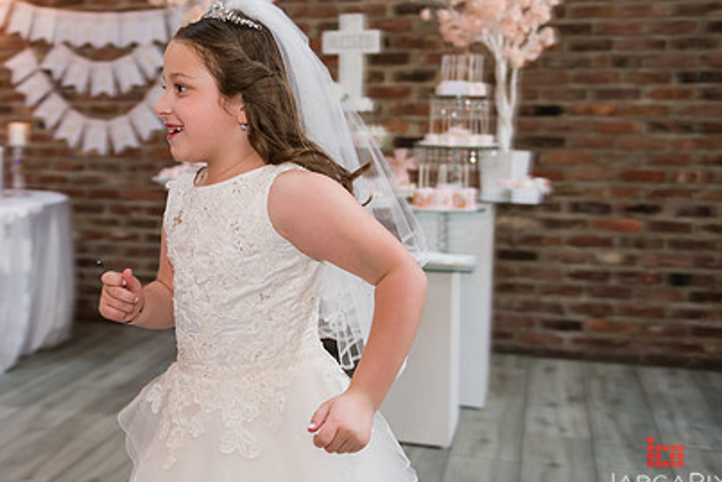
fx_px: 923
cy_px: 184
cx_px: 254
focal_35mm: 46
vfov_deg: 29.2
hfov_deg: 42.3
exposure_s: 1/125
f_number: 3.2
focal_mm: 32
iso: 1000
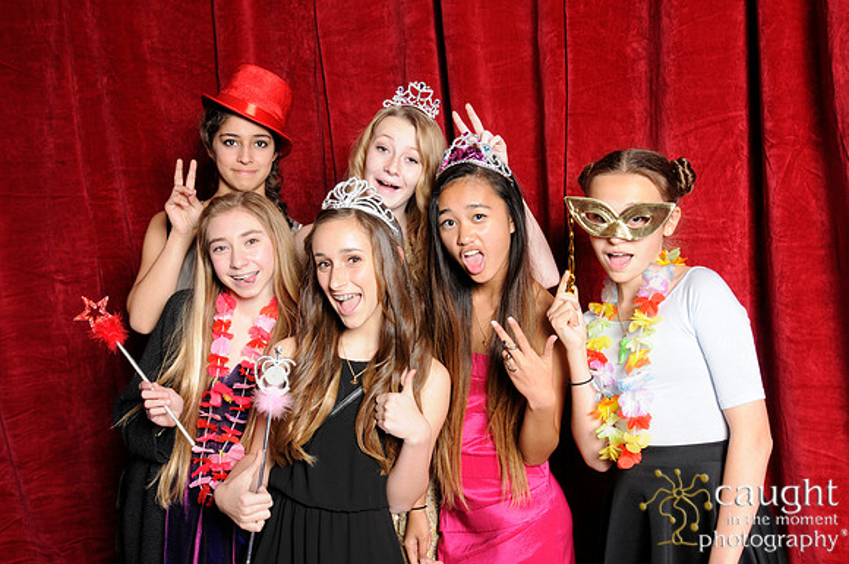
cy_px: 282
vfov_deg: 35.4
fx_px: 883
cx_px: 424
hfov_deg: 51.3
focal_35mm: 38
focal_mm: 25
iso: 400
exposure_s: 1/60
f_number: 8
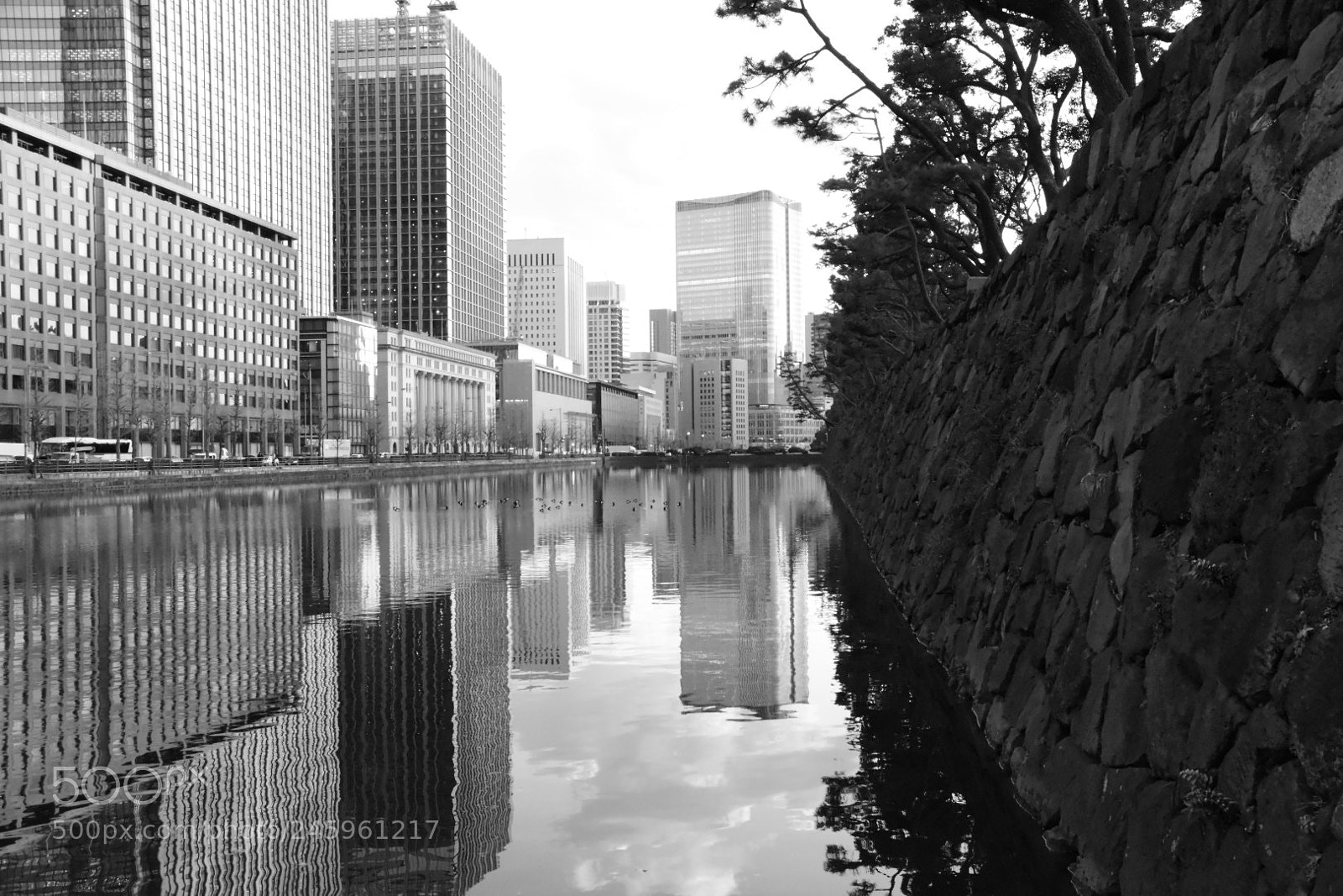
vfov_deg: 36.9
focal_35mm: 36
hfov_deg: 53.1
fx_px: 1343
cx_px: 672
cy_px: 448
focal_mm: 24
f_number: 13
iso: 6400
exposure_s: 1/160
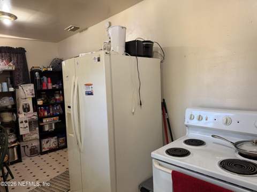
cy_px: 96
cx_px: 128
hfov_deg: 71.7
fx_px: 178
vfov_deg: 56.7
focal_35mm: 24
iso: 250
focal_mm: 6.76
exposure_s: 1/60
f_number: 1.78
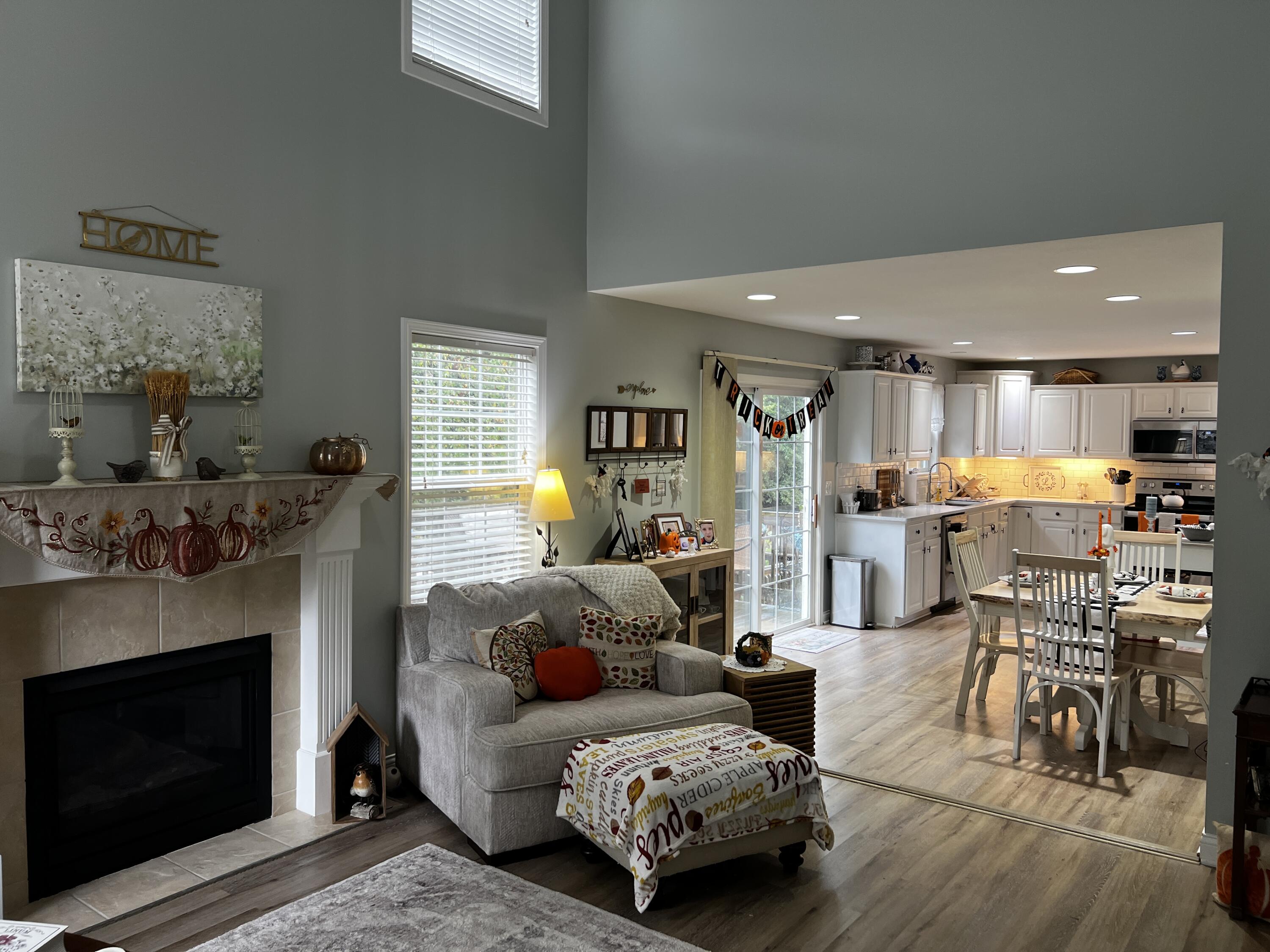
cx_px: 635
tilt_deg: -2.8
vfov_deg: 53.1
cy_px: 476
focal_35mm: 26
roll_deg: -0.8
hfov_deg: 67.3
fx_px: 954
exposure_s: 1/60
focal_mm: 5.7
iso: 80
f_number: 1.5
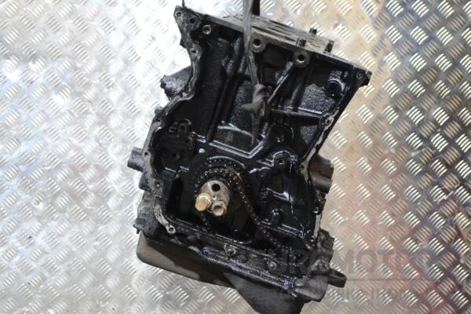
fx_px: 863
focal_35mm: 66
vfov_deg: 20.6
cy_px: 157
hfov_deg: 30.5
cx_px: 236
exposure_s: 1/20
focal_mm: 44
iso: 3200
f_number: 5.3
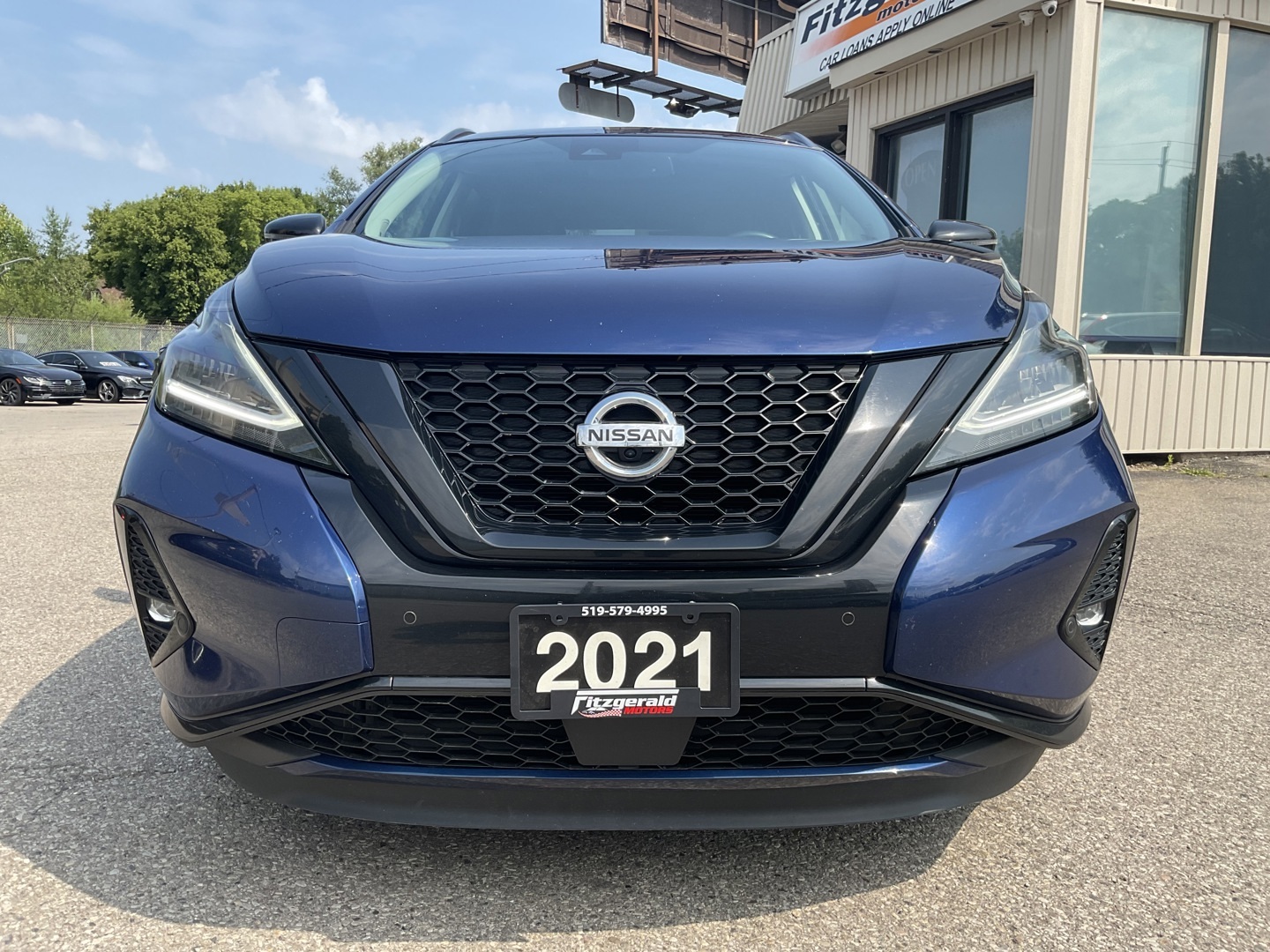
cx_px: 635
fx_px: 1064
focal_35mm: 29
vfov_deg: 48.2
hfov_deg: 61.7
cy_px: 476
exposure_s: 1/1055
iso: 16
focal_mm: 3
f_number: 1.8
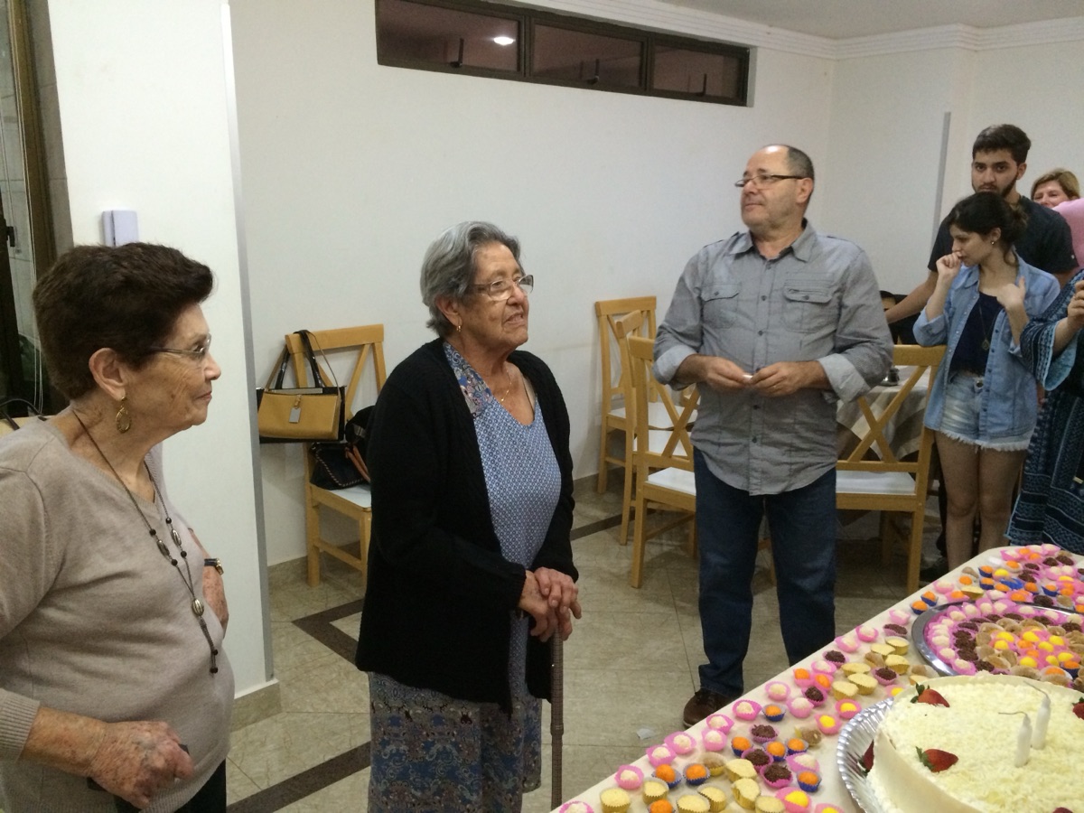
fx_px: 908
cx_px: 542
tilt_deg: -13.2
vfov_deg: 48.2
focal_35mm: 29
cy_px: 406
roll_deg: +1.2
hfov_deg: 61.7
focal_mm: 4.15
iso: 250
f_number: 2.2
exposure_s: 1/30
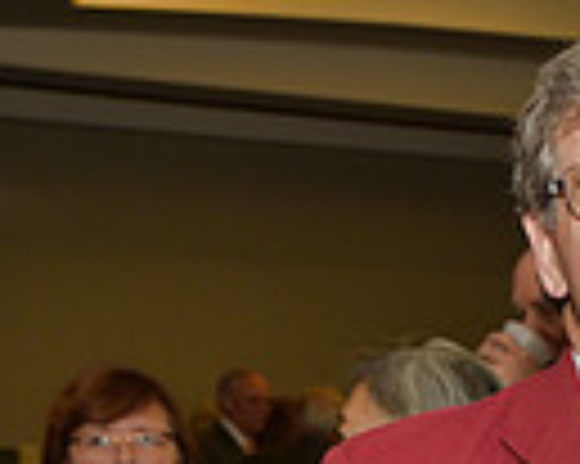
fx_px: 2316
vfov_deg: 10.8
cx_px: 1259
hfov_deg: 12.2
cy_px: 791
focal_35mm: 135
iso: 200
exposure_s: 1/60
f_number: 5
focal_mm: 32
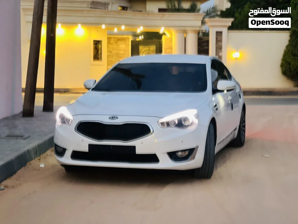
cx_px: 149
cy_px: 112
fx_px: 663
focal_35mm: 77
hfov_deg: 25.3
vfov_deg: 19.1
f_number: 2.8
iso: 400
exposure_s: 1/17
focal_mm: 9
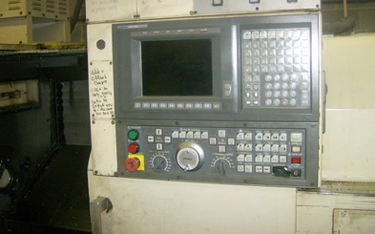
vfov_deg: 32.6
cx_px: 189
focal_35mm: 39
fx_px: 398
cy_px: 94
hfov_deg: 50.4
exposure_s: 1/60
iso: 200
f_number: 2.8
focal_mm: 6
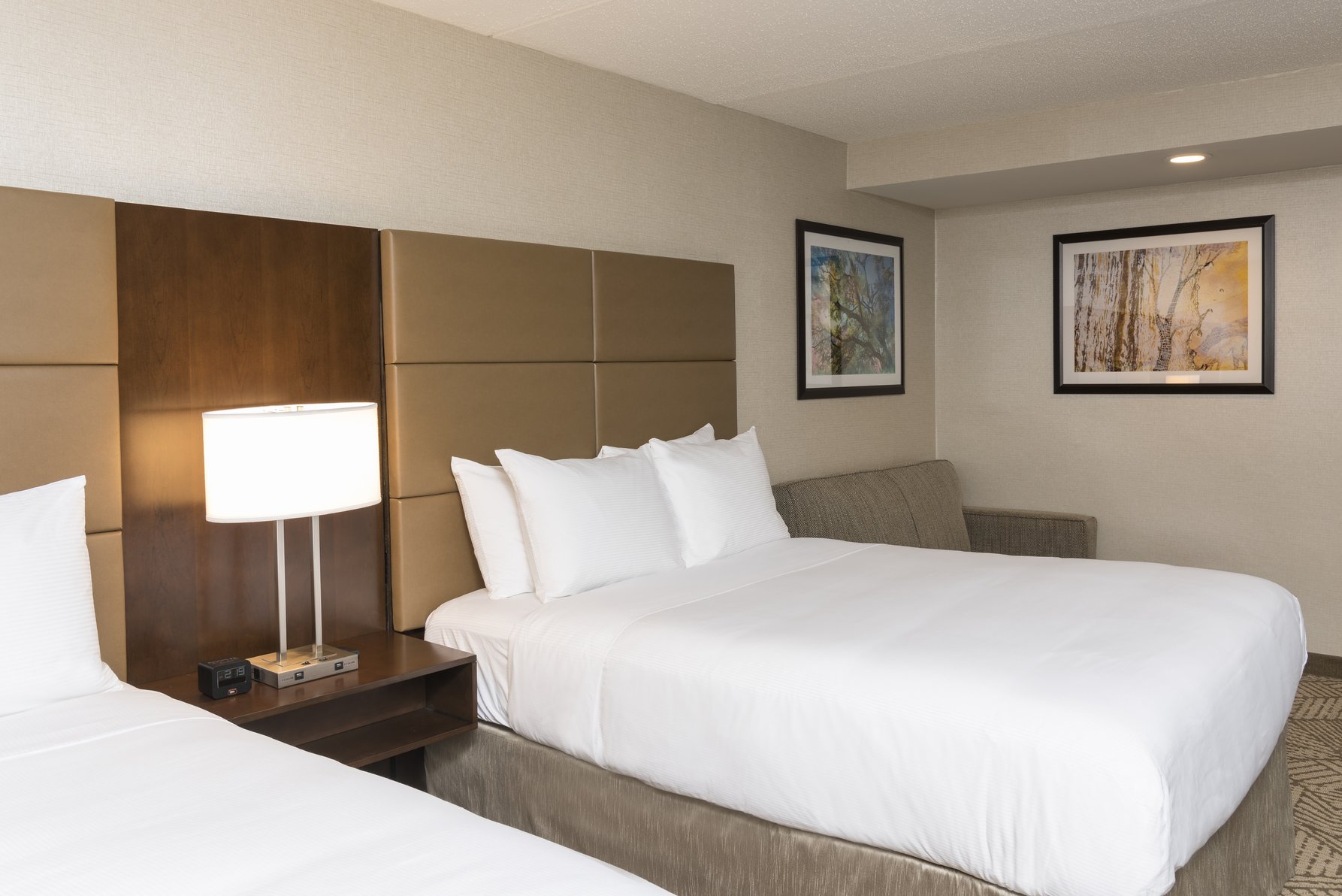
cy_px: 448
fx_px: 895
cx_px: 671
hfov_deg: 73.7
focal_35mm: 24
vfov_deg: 53.2
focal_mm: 24
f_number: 9
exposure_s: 1/3
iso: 64
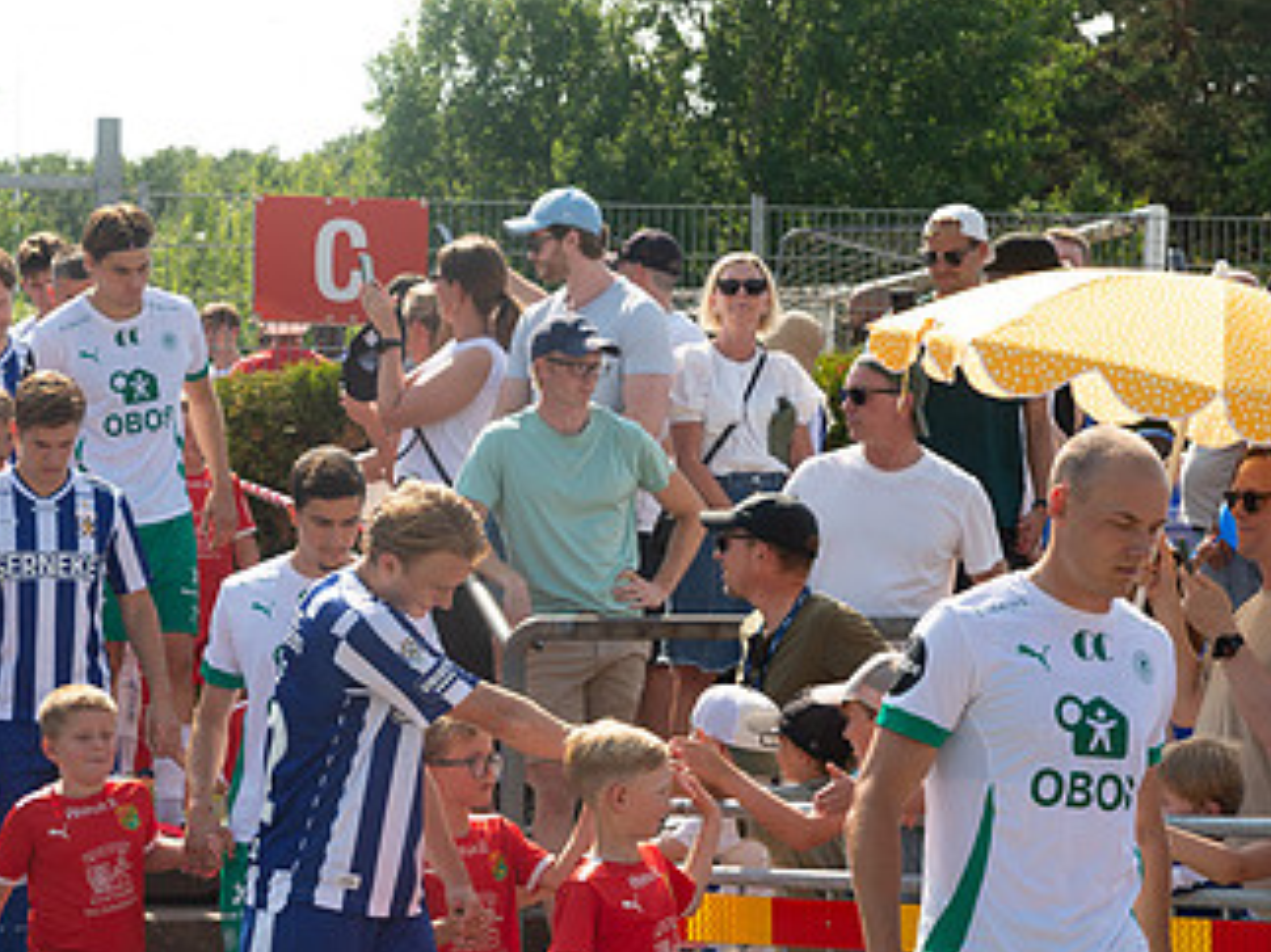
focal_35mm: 121
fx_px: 4441
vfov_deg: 12.2
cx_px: 244
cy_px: 722
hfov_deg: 16.2
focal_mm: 70
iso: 560
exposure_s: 1/1000
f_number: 5.6
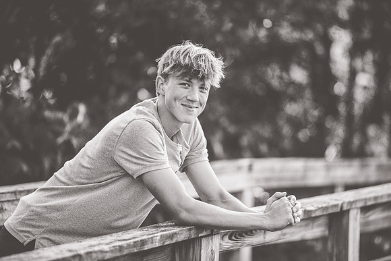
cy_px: 130
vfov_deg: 6.9
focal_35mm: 200
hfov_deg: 10.3
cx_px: 196
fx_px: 2173
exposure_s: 1/3200
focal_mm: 200
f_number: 2.8
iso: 800
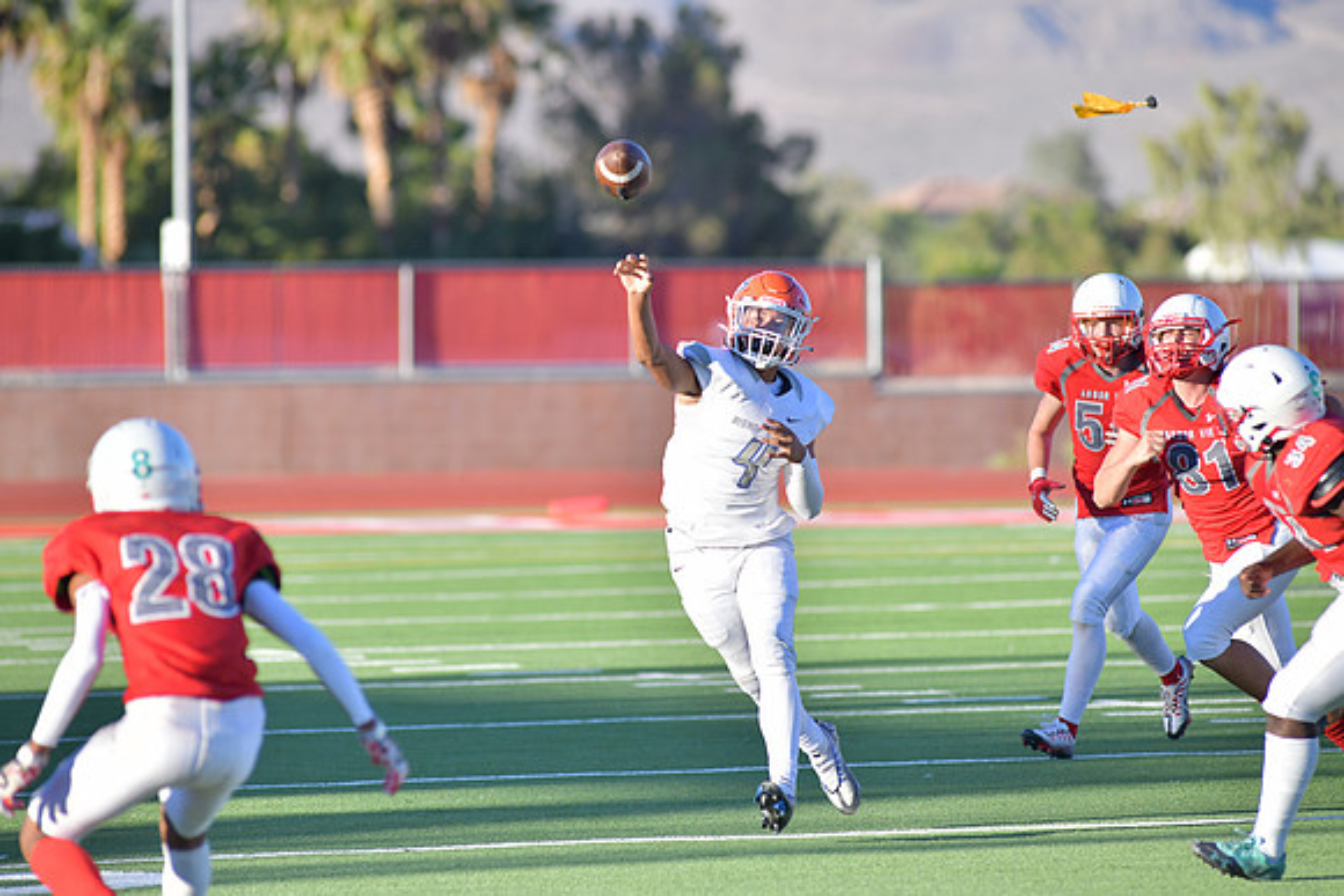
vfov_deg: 4.6
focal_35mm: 300
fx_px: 11202
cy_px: 448
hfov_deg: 6.9
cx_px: 672
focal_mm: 300
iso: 800
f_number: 5
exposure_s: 1/3200
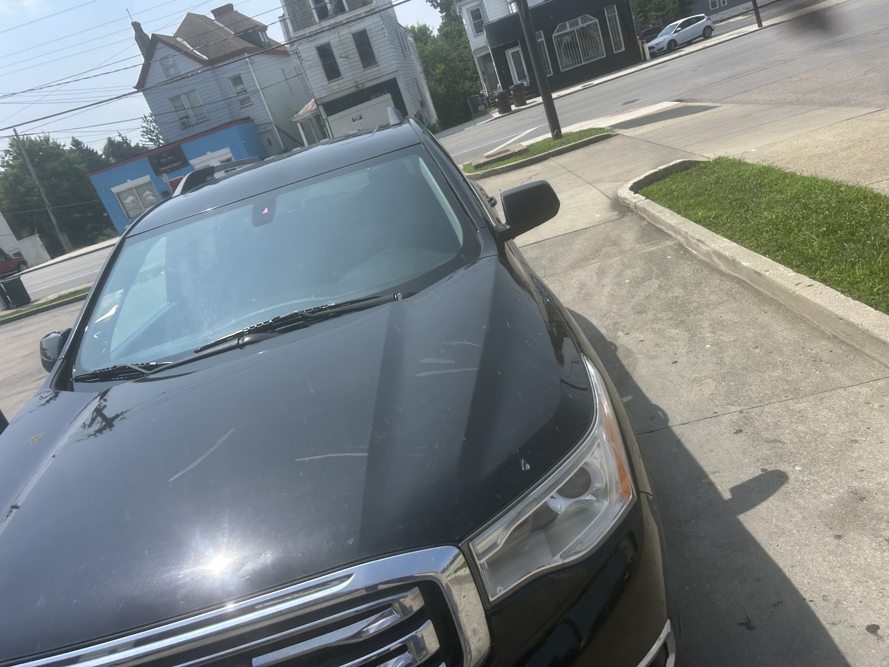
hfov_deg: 67.3
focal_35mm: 26
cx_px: 444
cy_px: 334
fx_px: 668
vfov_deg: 53.1
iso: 50
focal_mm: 5.7
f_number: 1.5
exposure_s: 1/3165
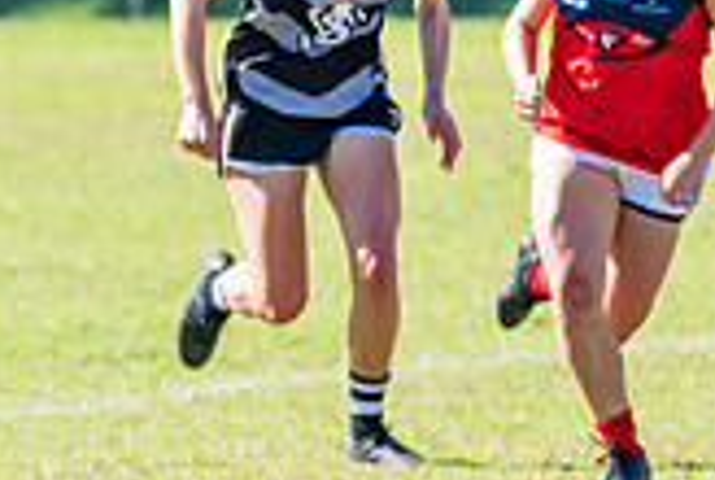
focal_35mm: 1421
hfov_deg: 1.4
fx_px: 28273
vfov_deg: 1.0
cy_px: 213
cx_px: -264
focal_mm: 360
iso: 800
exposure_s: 1/2000
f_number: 6.3
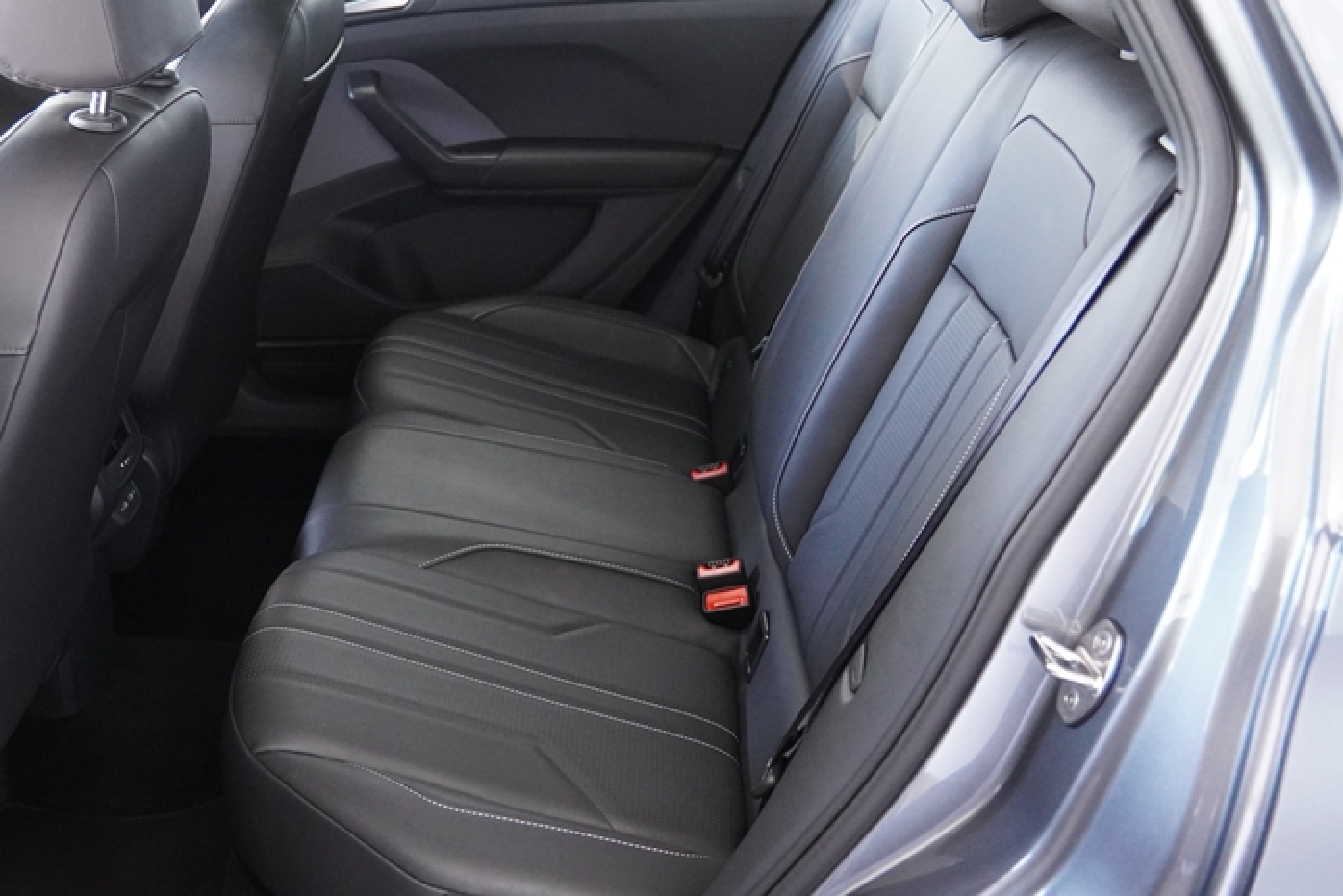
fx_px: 1642
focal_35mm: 44
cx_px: 456
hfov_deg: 43.9
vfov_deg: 30.3
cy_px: 305
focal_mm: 20
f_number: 2.8
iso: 3200
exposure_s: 1/160
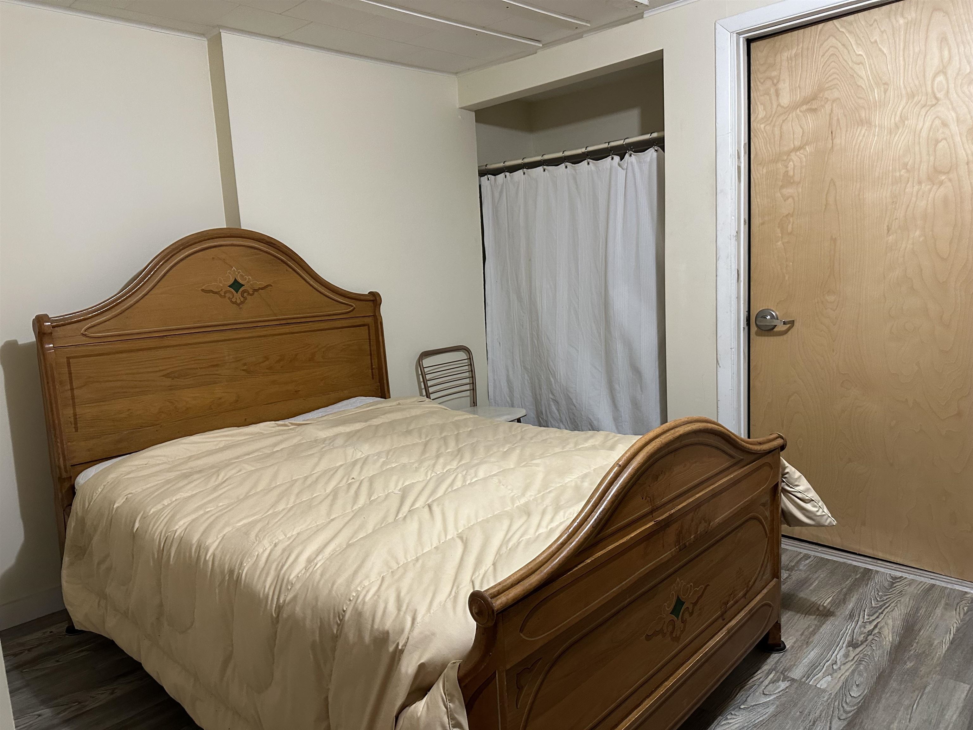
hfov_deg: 71.6
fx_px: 675
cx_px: 486
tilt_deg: -8.3
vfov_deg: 56.8
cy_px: 365
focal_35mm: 24
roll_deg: +3.6
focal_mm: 6.86
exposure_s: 1/60
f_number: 1.78
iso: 500
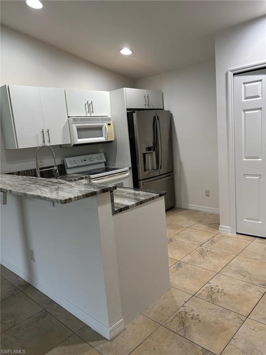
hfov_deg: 53.1
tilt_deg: -10.1
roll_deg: +3.9
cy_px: 178
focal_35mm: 26
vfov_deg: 67.3
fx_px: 266
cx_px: 133
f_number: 1.6
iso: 160
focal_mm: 5.96
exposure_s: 1/60
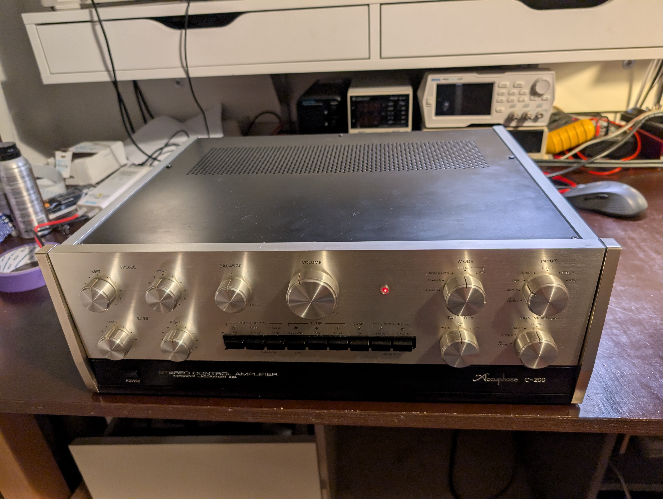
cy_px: 250
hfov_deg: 71.5
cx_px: 332
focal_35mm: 24
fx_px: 460
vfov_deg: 56.9
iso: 21
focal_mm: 6.9
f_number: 1.68
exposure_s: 1/42.3
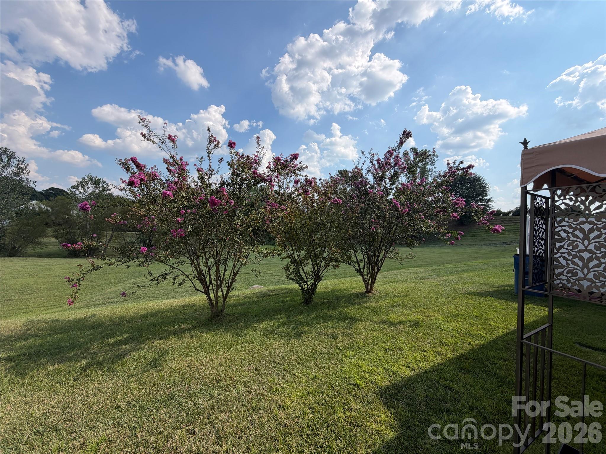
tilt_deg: -1.2
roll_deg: -2.3
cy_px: 227
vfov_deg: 85.7
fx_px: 245
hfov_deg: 102.1
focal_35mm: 14
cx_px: 303
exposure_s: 1/888
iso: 20
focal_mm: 2.22
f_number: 2.2
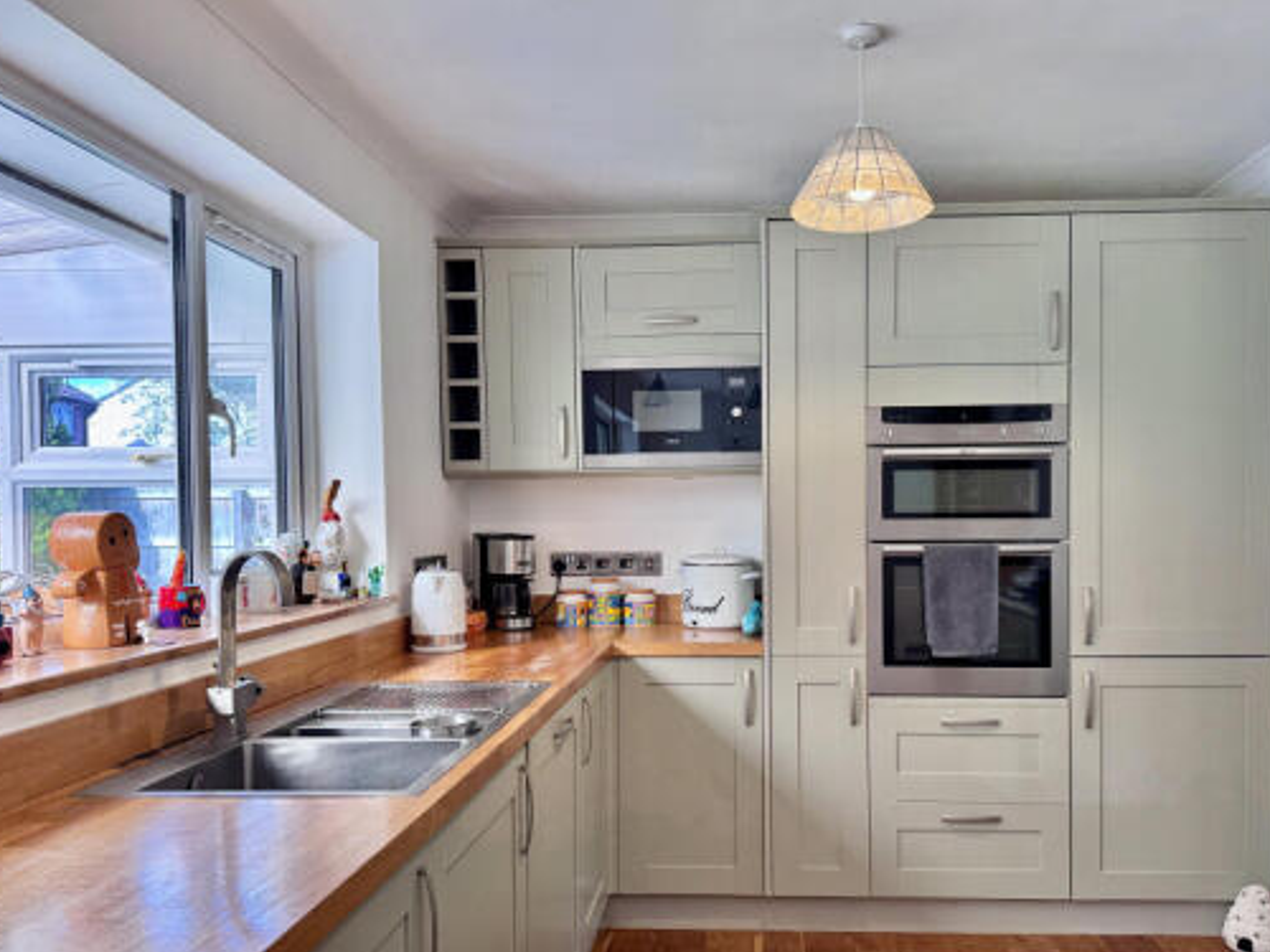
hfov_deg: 63.2
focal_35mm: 28
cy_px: 532
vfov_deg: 49.6
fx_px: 1027
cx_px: 723
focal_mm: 6.76
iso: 80
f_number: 1.78
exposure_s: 1/100
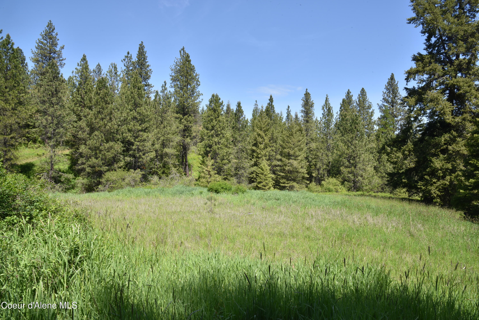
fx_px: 319
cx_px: 240
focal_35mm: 24
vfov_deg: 53.1
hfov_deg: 73.7
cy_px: 160
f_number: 22
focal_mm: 24
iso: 200
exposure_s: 1/50
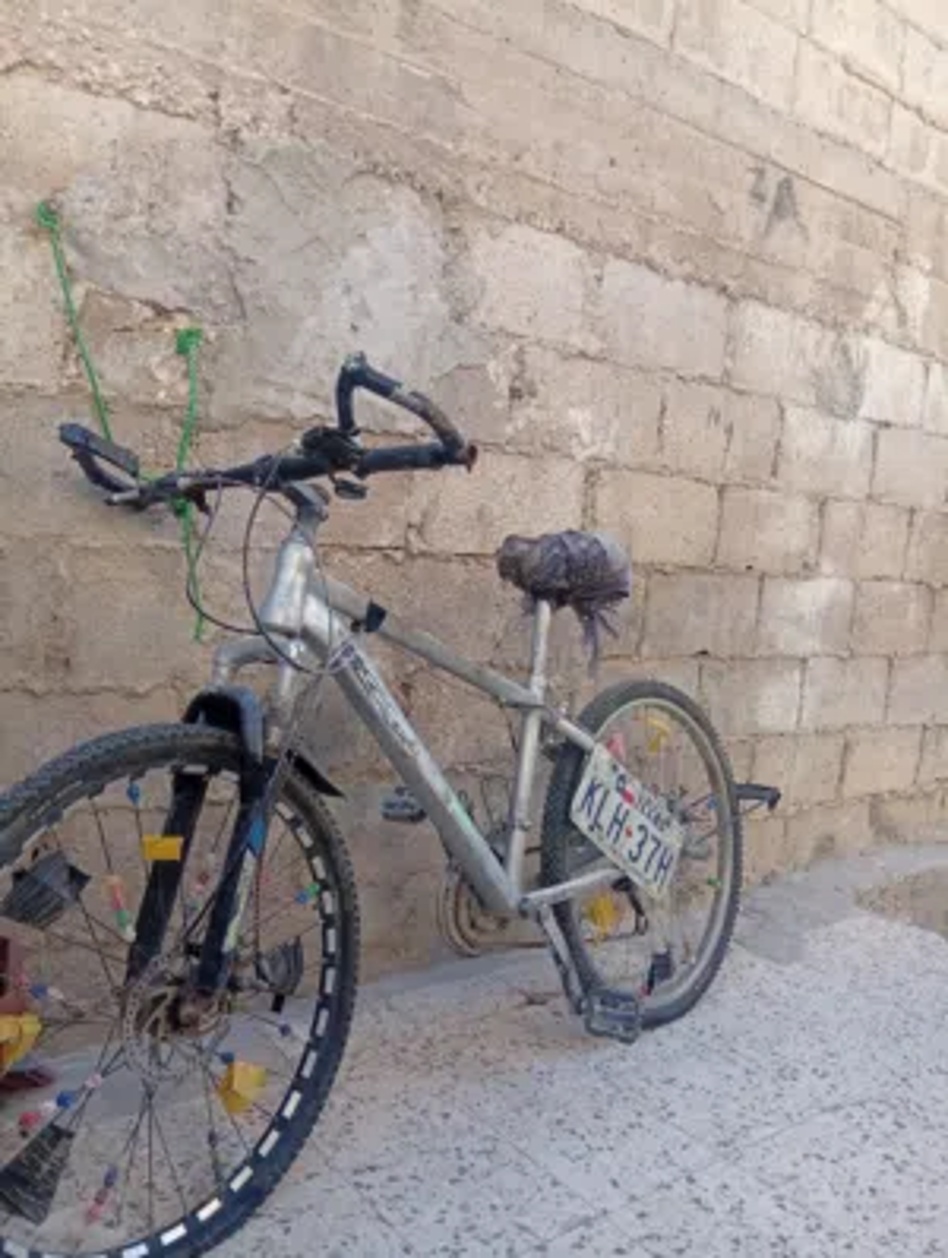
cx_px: 474
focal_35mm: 27
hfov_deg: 51.5
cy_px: 629
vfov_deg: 65.2
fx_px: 983
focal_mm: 3.84
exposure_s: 1/132
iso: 50
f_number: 1.8
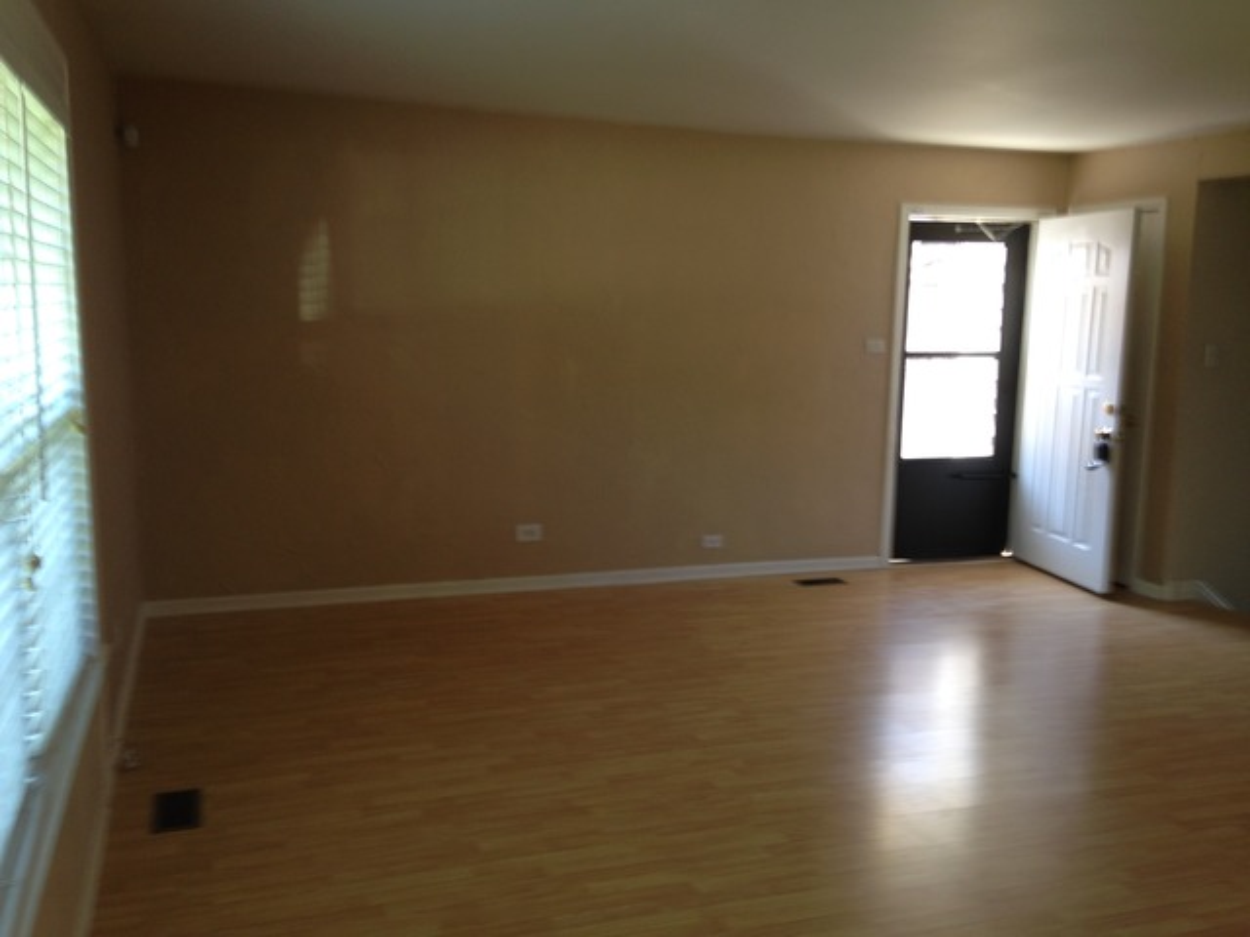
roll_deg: -0.7
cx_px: 625
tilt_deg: -10.3
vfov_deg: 42.9
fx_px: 1192
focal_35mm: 33
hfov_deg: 55.4
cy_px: 468
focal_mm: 4.12
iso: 50
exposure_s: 1/20
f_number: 2.4
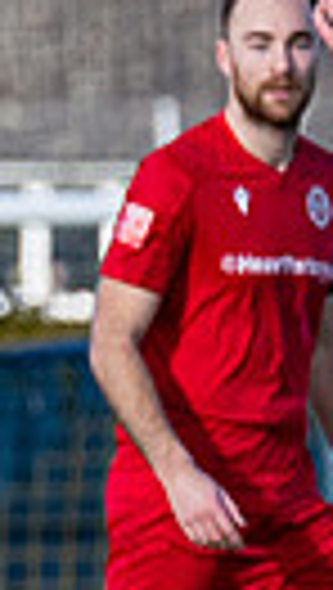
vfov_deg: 1.1
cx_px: 1665
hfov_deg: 0.6
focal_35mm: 1913
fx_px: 29933
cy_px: 295
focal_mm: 170
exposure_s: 1/4000
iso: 400
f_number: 4
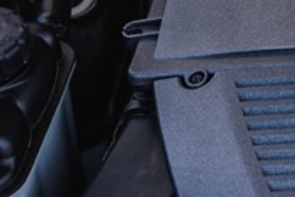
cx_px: 666
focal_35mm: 218
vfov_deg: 6.3
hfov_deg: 8.7
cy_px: -60
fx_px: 1788
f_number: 5
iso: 400
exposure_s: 1/80
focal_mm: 35
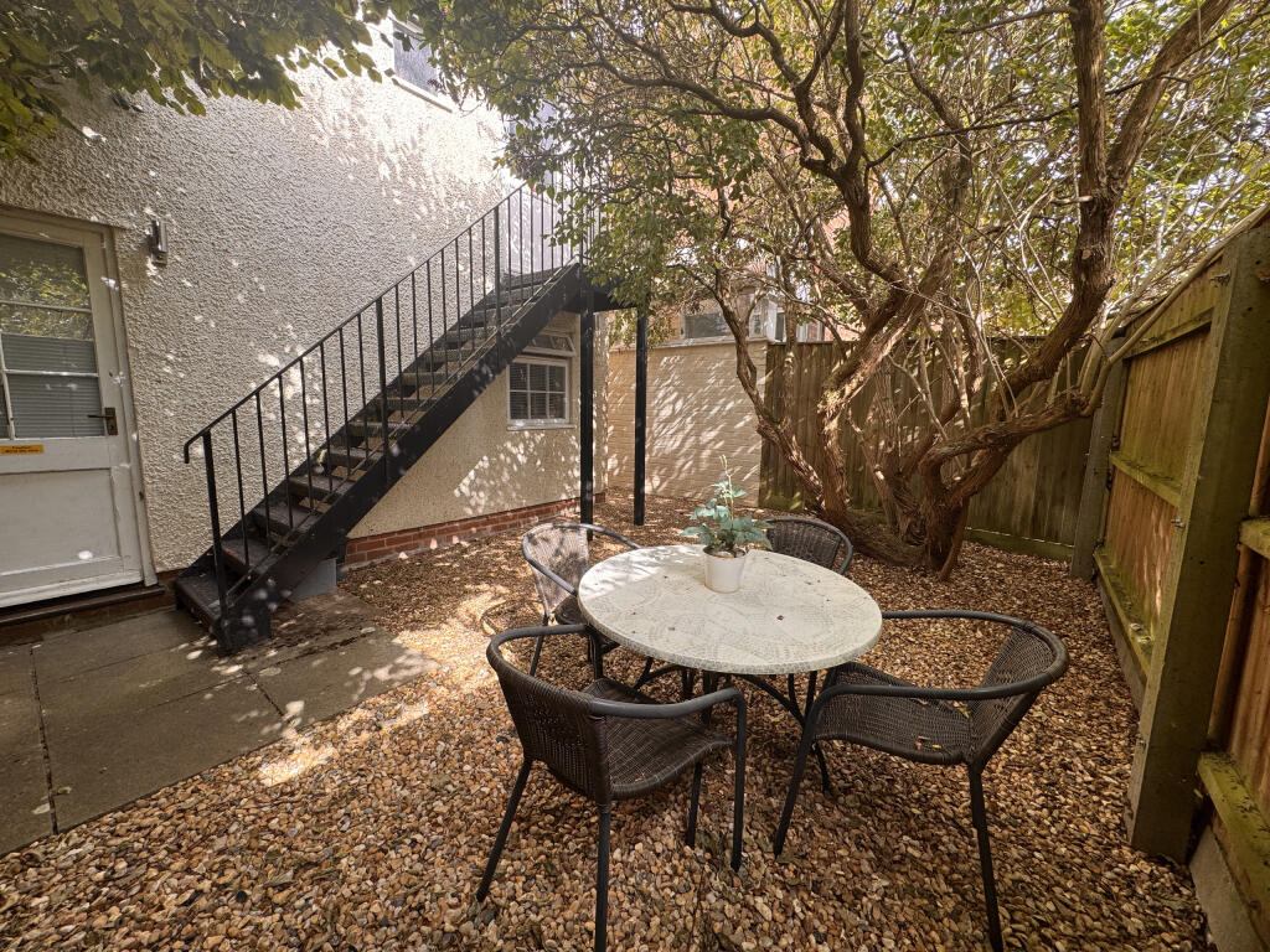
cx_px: 635
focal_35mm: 14
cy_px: 476
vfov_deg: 85.7
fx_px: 514
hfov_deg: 102.1
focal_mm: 2.22
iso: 40
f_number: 2.2
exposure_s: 1/134
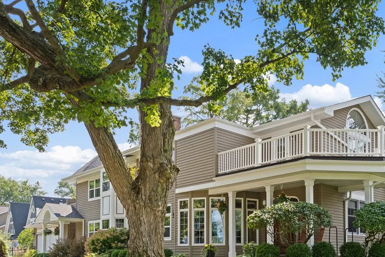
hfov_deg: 54.6
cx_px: 258
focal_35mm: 34
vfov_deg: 38.2
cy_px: 181
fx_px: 364
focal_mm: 24
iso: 50
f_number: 9
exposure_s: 1/5
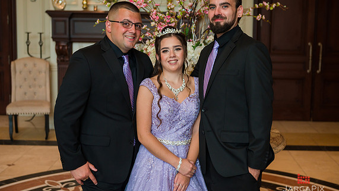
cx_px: 167
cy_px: 84
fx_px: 521
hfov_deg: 36.0
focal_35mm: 58
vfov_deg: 20.7
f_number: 4
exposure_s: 1/200
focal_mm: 52
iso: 800
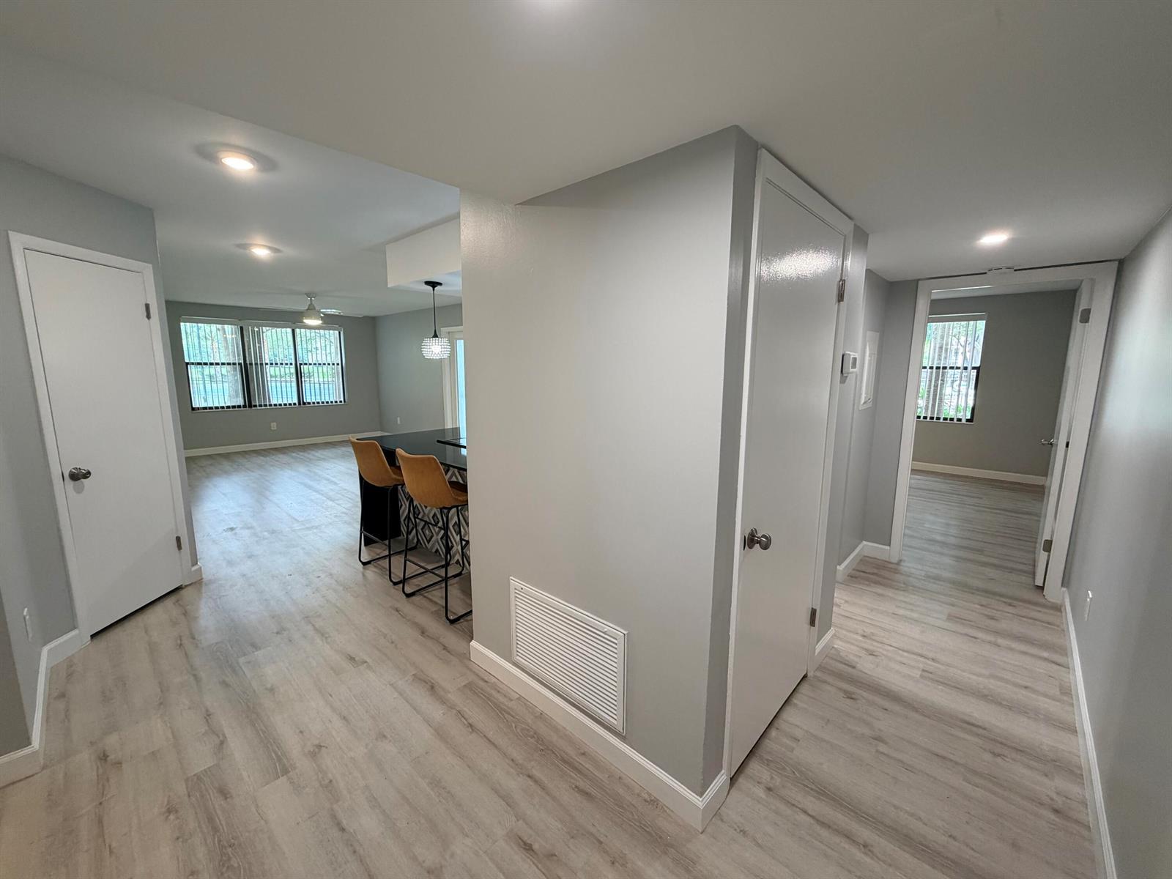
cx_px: 586
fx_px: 474
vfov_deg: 85.7
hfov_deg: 102.1
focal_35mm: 14
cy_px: 440
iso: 160
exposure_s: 1/60
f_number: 2.2
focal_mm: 2.22
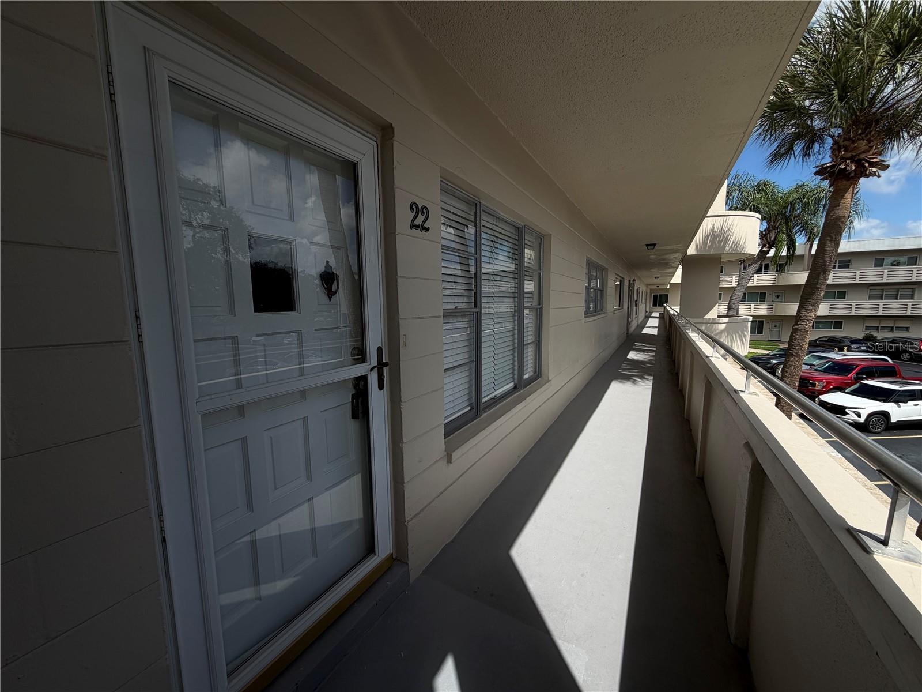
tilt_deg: -6.8
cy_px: 346
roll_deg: +0.5
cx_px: 461
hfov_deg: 102.1
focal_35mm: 14
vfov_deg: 85.7
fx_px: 373
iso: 20
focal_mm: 2.22
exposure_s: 1/1189
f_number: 2.2
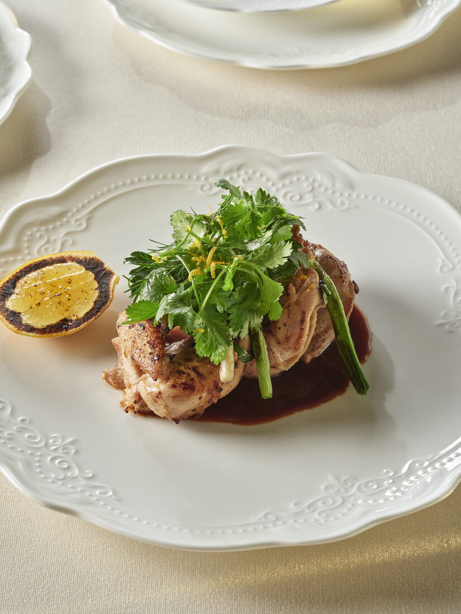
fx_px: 1545
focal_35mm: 87
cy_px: 307
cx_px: 230
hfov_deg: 17.0
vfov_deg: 22.5
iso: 2500
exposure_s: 1/125
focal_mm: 110
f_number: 16
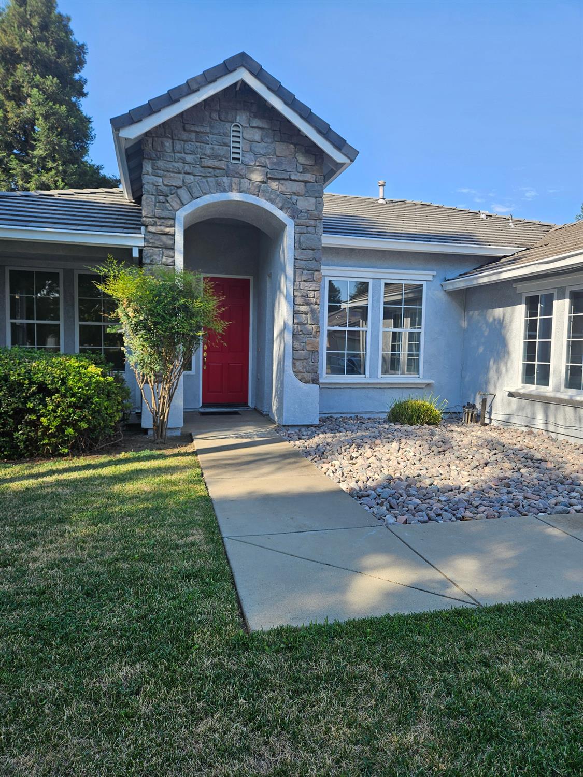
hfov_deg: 58.9
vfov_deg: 73.9
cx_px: 292
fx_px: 516
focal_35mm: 23
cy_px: 388
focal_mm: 5.4
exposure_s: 1/677
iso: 25
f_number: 1.8
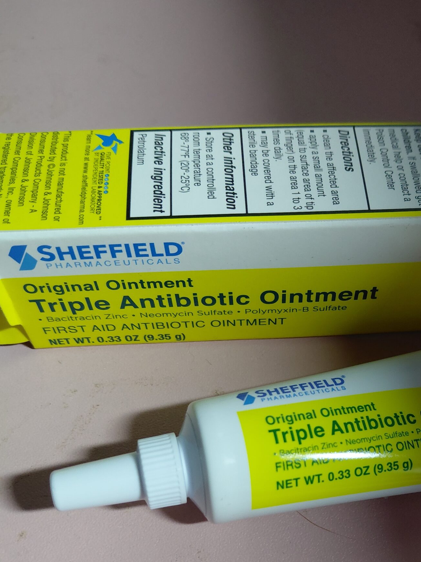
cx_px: 311
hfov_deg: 37.8
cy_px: 398
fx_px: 600
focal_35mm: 37
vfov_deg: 48.8
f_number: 1.8
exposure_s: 1/60
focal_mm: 4.69
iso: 320
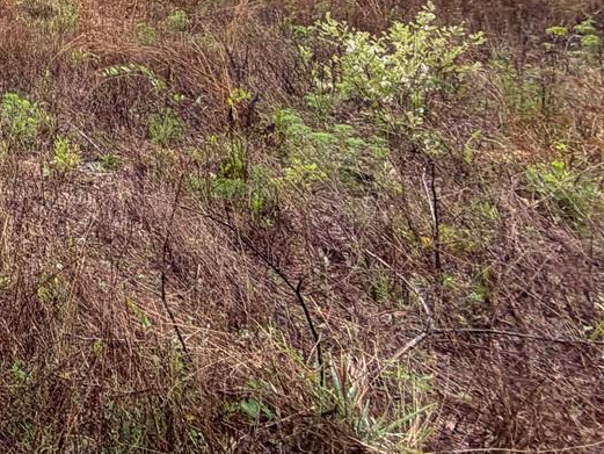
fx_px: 750
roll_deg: +1.2
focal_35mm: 43
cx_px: -290
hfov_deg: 28.9
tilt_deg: +0.0
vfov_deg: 29.6
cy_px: -70
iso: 50
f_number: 2.2
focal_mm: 2.22
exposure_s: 1/234
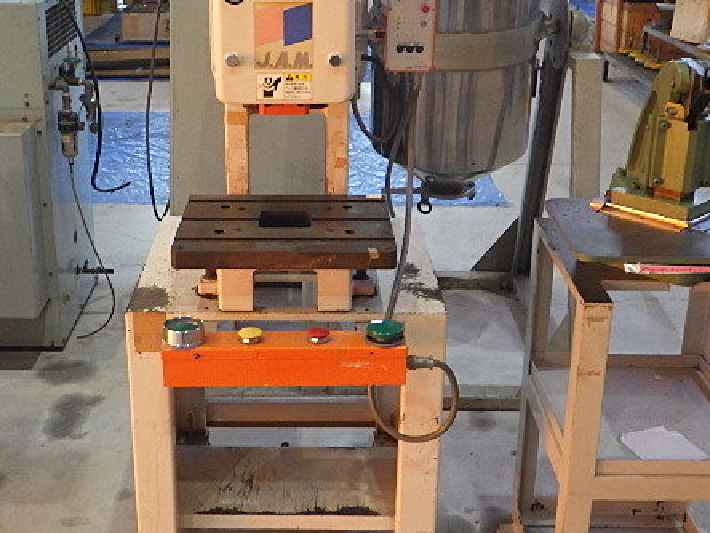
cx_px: 289
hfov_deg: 38.8
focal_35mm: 49
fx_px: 1005
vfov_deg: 29.6
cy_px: 210
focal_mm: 6.1
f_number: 3.8
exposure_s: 1/50
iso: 640
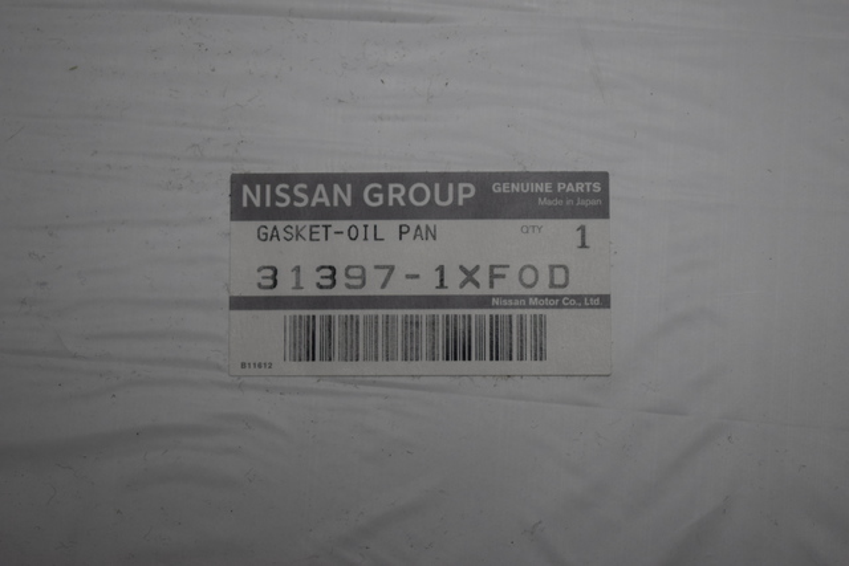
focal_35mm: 82
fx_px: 1946
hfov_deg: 24.6
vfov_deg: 16.6
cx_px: 424
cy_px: 283
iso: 500
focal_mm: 55
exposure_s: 1/125
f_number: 5.6
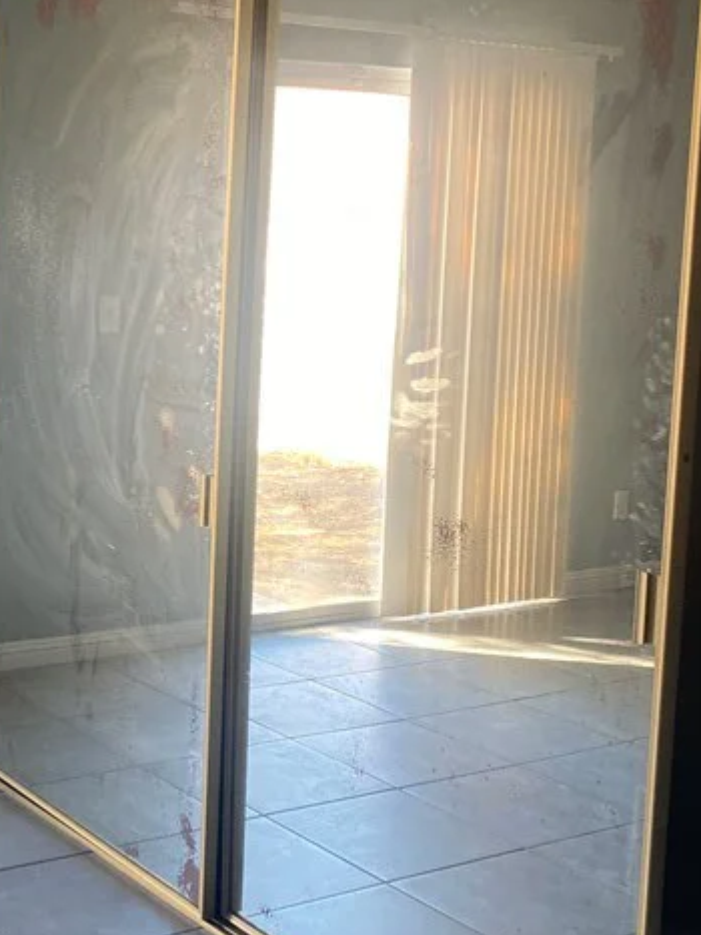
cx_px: -22
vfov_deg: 33.8
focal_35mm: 57
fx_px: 1540
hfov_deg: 24.3
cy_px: 446
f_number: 1.8
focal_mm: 4.25
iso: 80
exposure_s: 1/120
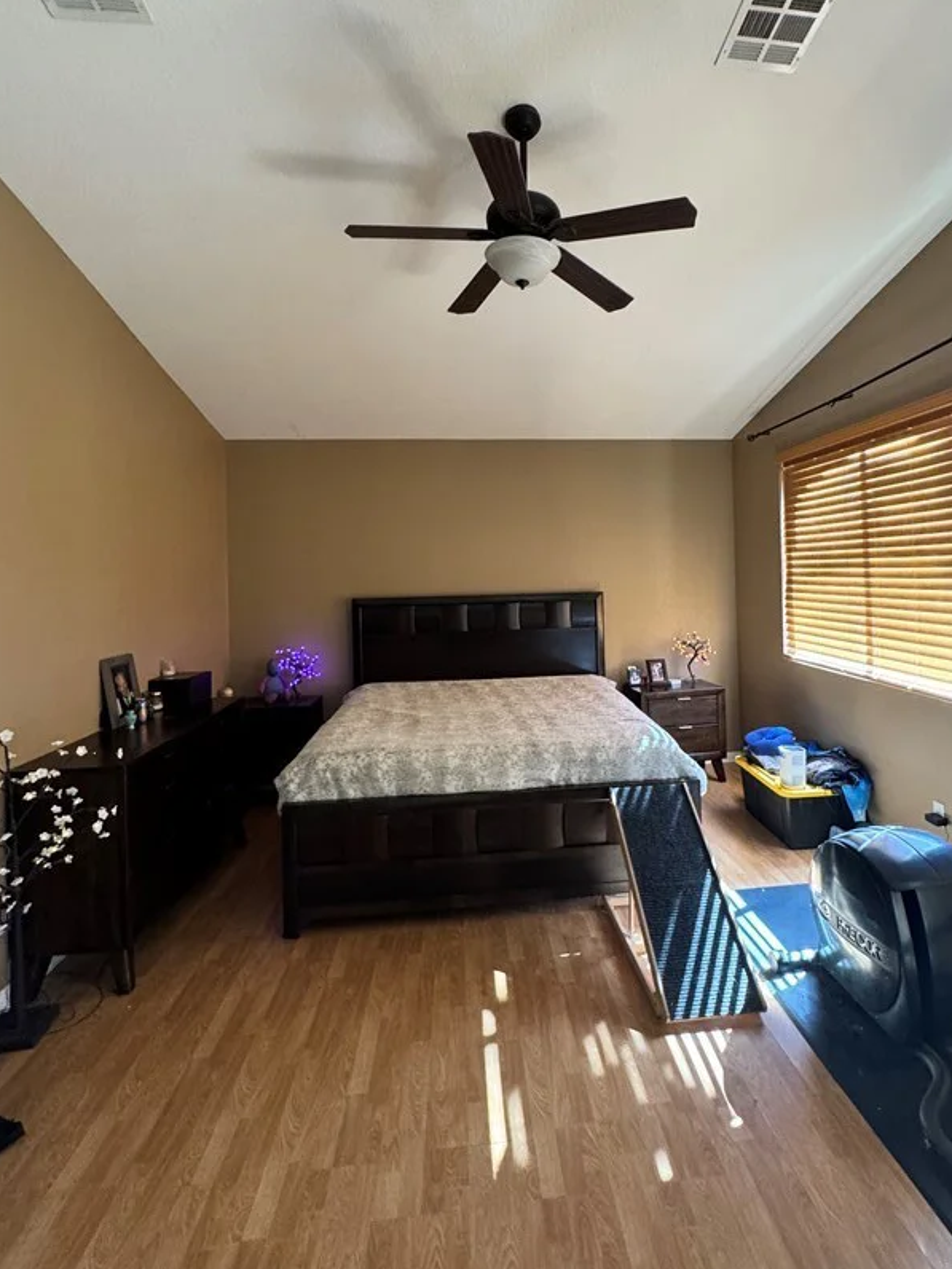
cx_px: 531
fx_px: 660
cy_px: 568
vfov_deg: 87.4
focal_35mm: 18
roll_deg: +1.4
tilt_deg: +1.0
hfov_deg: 71.3
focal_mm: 2.22
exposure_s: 1/60
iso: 400
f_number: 2.2
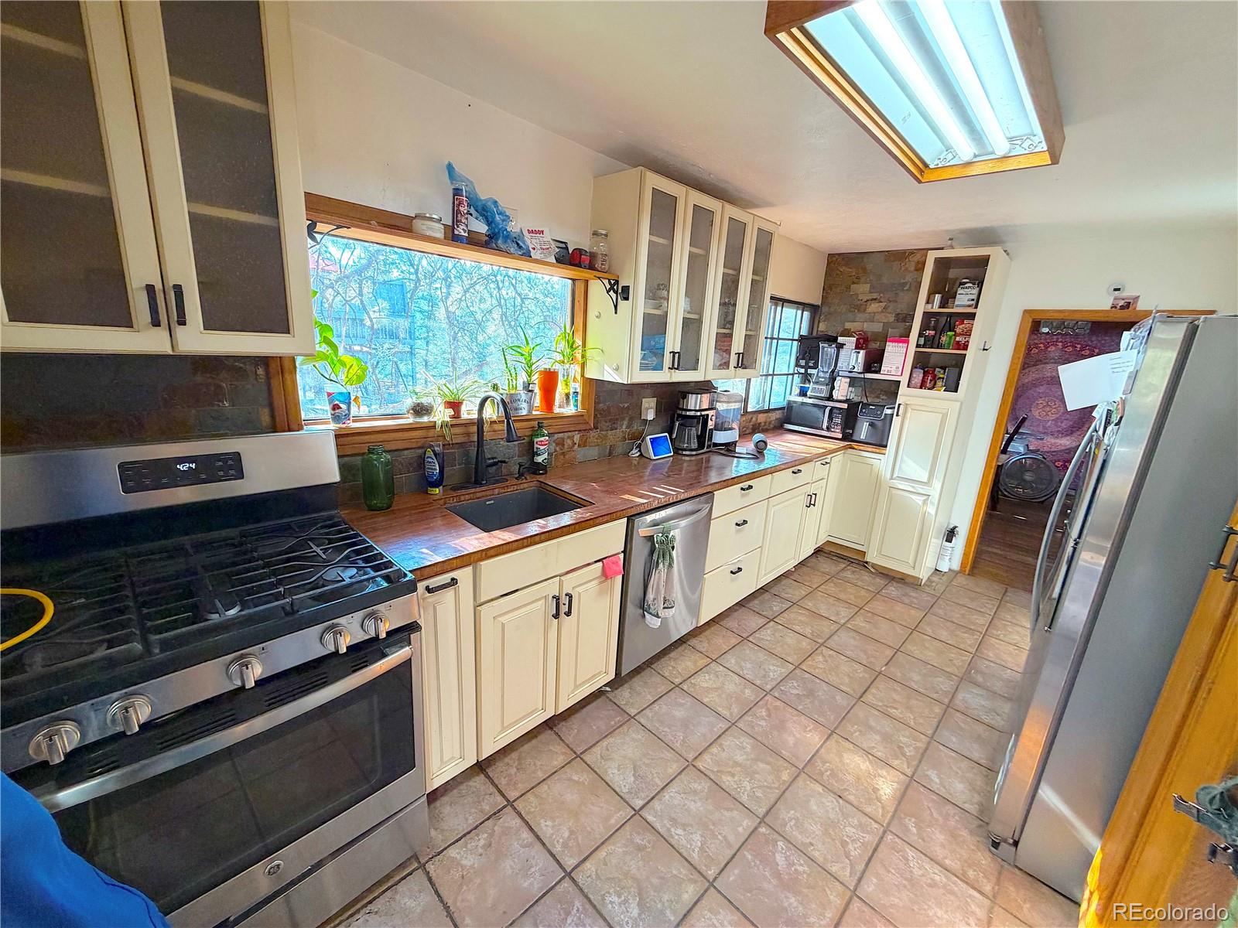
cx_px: 619
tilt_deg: -14.4
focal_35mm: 14
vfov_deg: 85.7
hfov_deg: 102.1
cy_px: 464
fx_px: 501
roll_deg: -2.8
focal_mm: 2.22
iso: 200
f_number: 2.2
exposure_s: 1/60
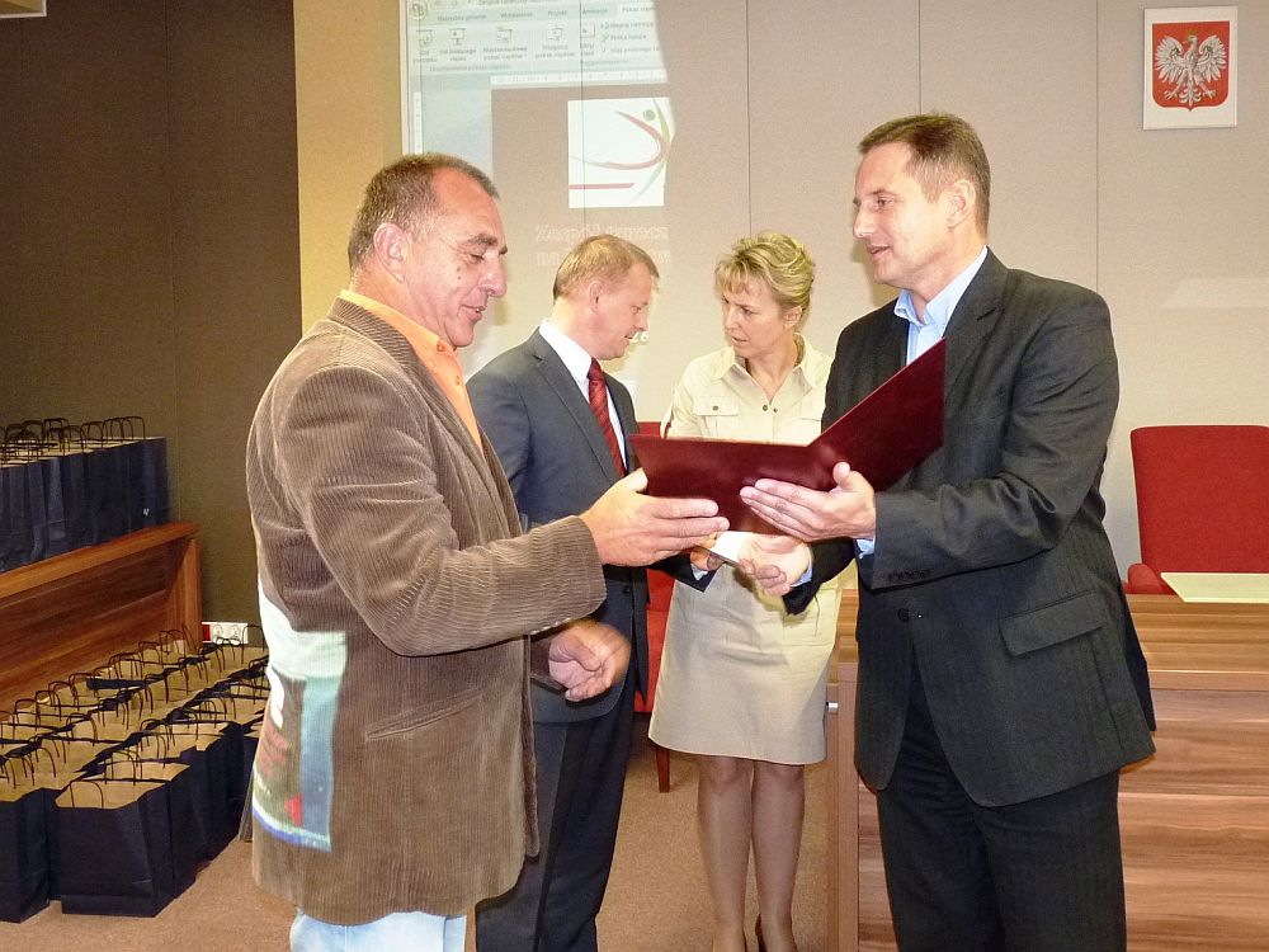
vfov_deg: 51.4
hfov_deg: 65.3
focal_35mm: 27
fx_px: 990
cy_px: 476
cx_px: 634
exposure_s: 1/30
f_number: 2.8
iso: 320
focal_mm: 4.8
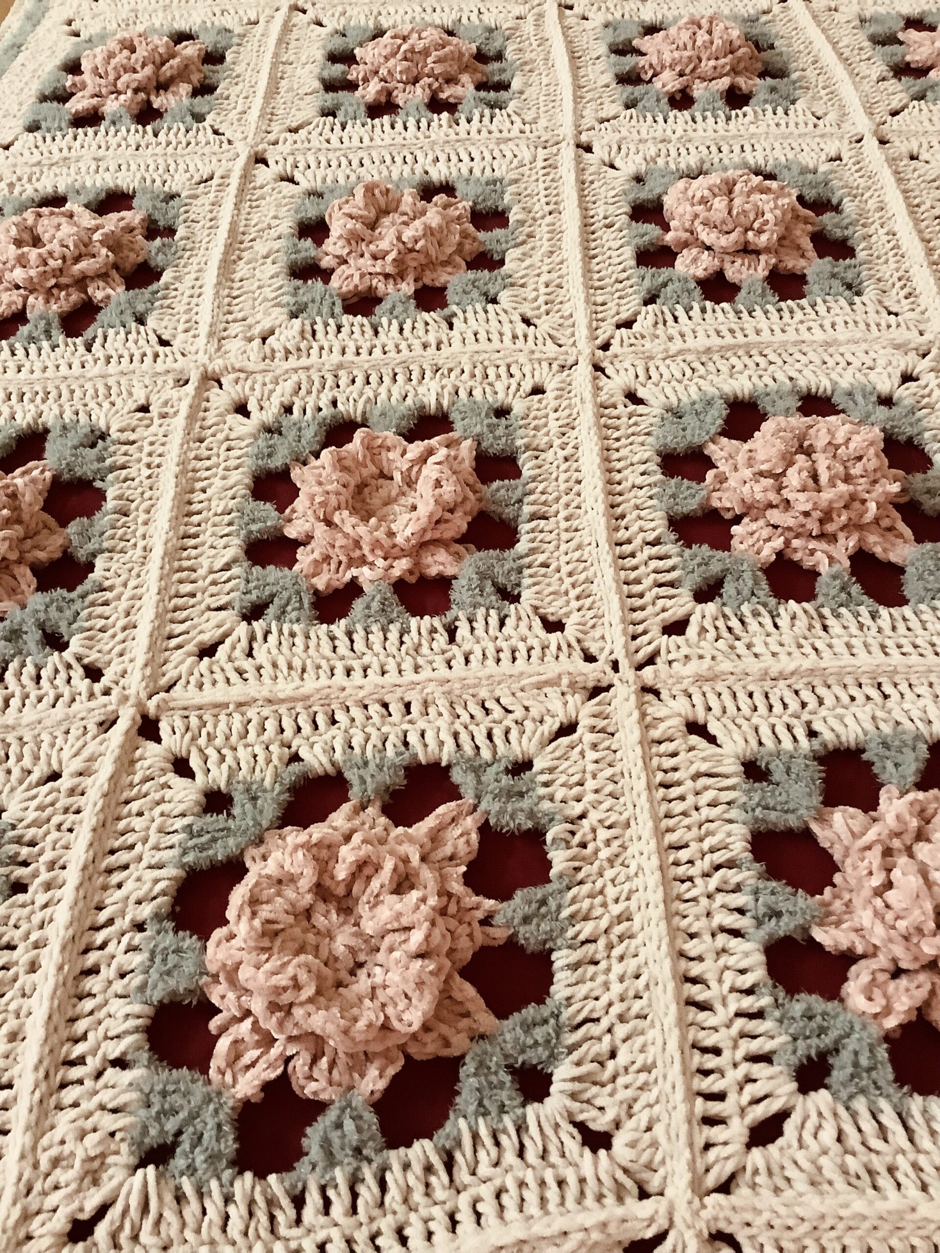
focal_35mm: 31
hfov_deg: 45.4
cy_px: 626
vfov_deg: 58.4
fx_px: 1122
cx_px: 470
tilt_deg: -50.1
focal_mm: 3.3
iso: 400
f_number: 2.4
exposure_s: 1/25
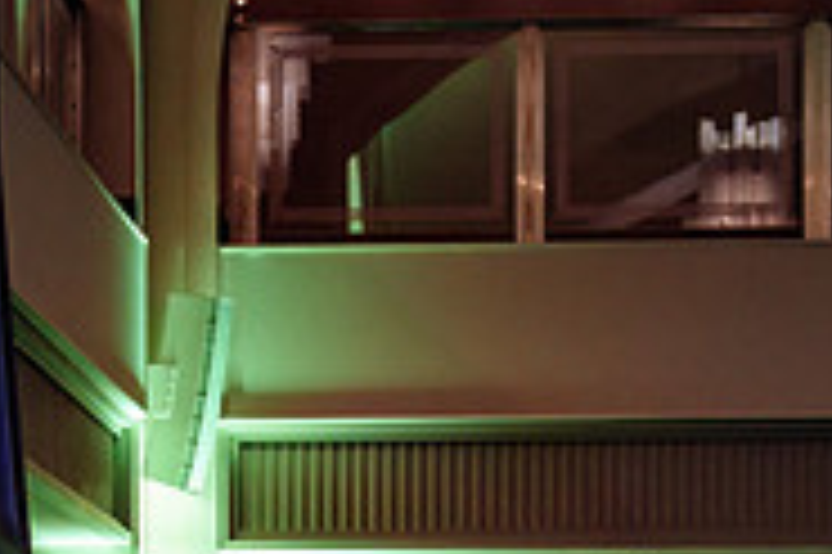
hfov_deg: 9.1
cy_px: 867
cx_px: 202
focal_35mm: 227
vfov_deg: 6.0
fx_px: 5241
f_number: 2.8
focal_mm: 70
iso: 1250
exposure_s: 1/200
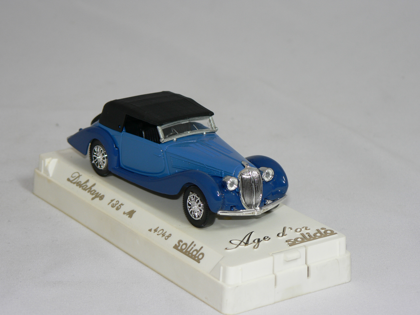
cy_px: 158
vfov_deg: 12.5
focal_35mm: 119
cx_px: 210
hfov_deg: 16.6
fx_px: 1444
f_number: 3.2
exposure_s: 1/60
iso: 80
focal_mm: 19.9
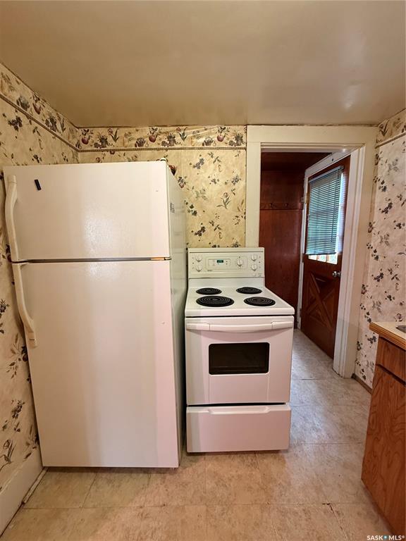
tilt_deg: -7.7
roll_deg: +0.8
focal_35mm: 14
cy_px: 270
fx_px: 219
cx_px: 203
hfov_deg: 85.7
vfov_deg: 102.1
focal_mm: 2.22
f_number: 2.2
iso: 250
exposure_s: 1/60
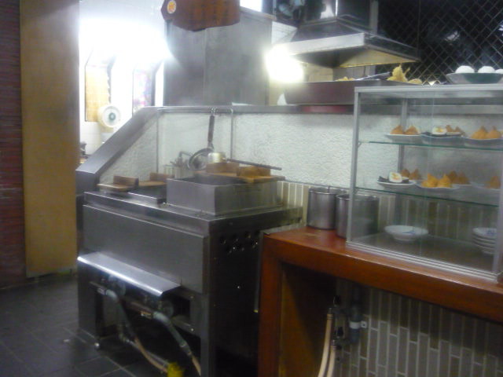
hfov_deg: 55.4
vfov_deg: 42.9
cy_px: 188
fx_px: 480
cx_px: 252
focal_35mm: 33
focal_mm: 5.5
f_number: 2.8
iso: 800
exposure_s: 1/30
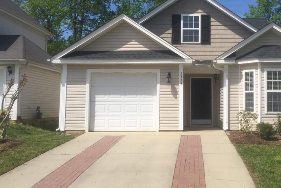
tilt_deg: +5.1
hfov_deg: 43.7
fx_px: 343
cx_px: 194
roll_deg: -1.6
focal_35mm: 44
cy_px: 81
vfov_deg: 30.5
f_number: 2.2
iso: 32
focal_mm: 4.15
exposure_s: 1/2639
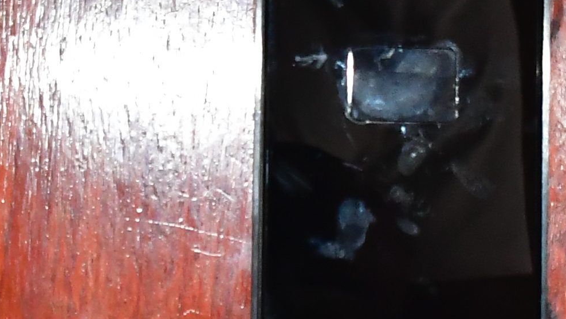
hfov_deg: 13.2
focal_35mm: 163
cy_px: 153
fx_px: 2447
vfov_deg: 7.4
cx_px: 327
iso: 2000
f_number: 4.5
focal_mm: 18
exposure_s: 1/60
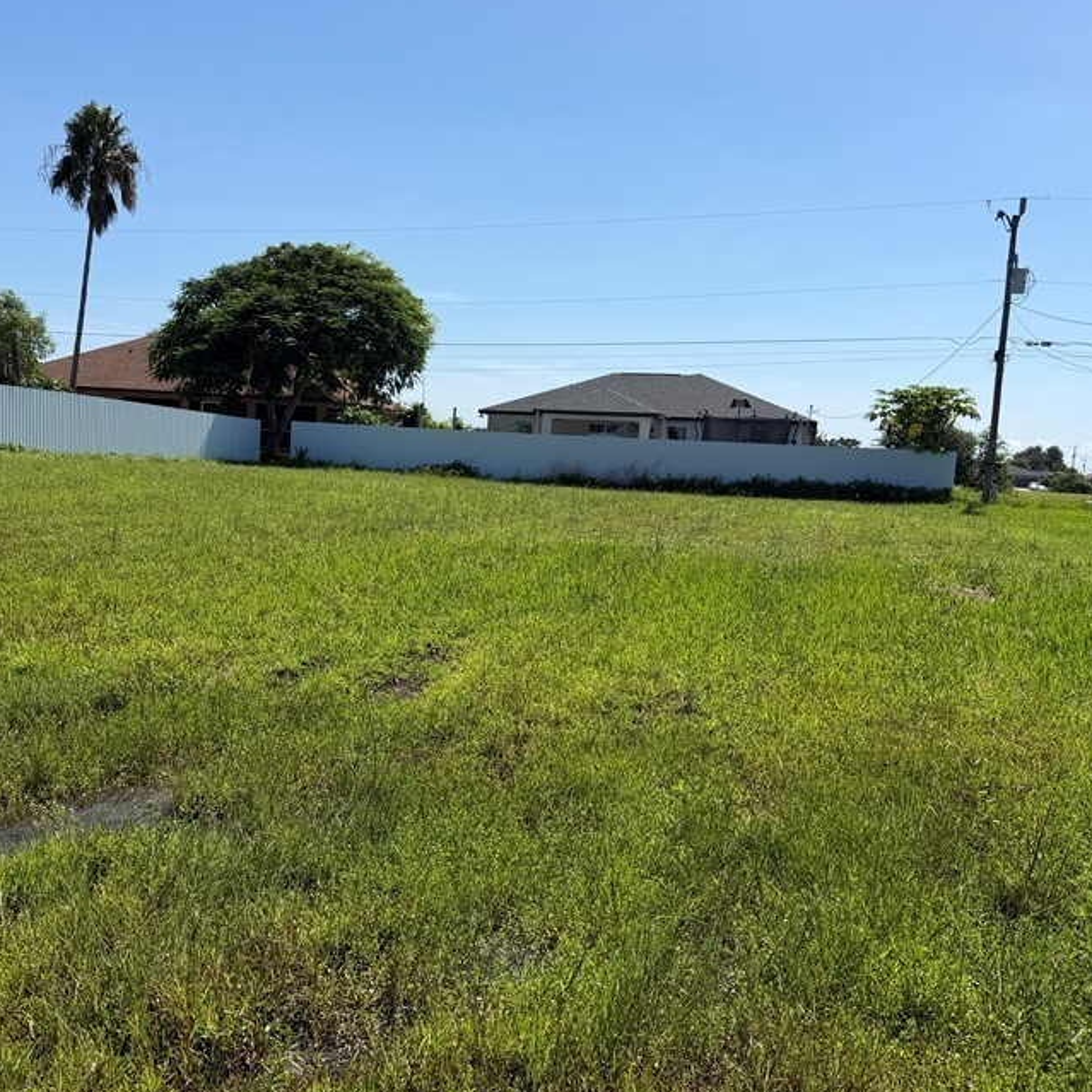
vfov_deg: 48.4
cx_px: 405
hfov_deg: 48.0
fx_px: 1213
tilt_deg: -7.7
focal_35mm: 34
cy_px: 610
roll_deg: -1.3
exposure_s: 1/6711
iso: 80
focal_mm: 6.76
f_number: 1.78
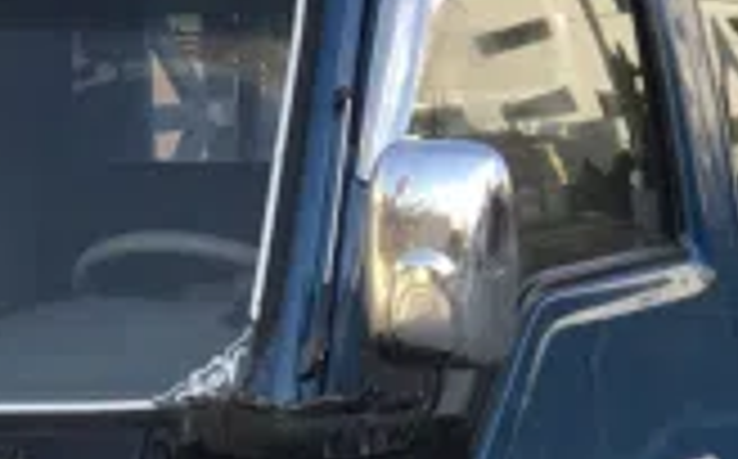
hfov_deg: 8.9
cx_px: 216
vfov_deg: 5.5
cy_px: 518
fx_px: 4740
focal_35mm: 236
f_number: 2.8
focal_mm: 6.6
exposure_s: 1/120
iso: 25
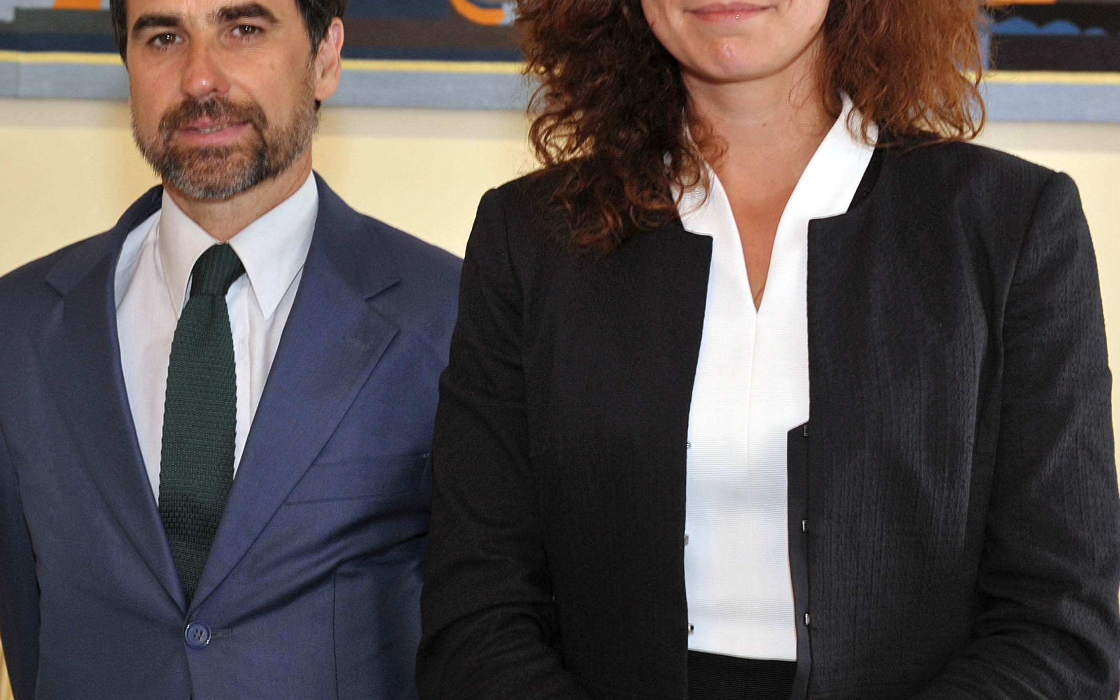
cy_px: 209
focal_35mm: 108
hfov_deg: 19.0
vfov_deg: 12.1
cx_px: 118
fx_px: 3297
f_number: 5
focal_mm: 55
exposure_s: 1/60
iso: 800
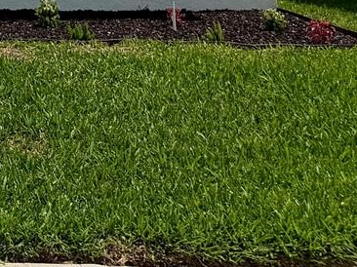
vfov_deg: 12.4
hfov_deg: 15.4
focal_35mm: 105
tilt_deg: +8.7
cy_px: -270
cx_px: -334
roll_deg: +1.6
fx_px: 1082
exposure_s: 1/11905
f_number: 1.78
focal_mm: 6.76
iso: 80
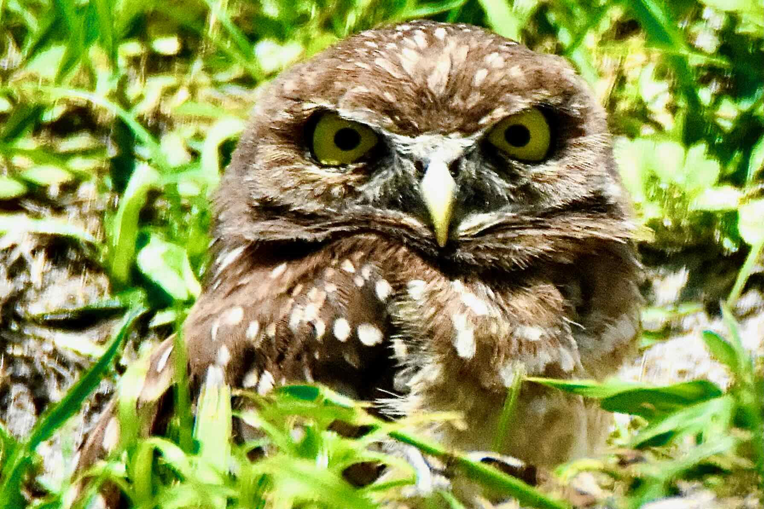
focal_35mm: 900
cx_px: 382
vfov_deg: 1.5
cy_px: 254
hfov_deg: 2.3
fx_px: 19099
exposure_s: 1/6400
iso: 3200
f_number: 10
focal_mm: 600
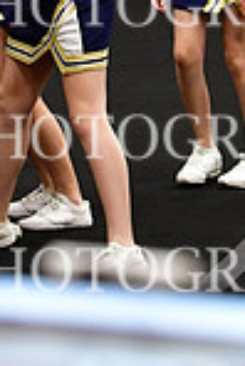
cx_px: -68
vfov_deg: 4.1
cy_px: -195
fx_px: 5072
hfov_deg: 2.8
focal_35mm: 498
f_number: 4
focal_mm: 85
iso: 4000
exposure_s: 1/400
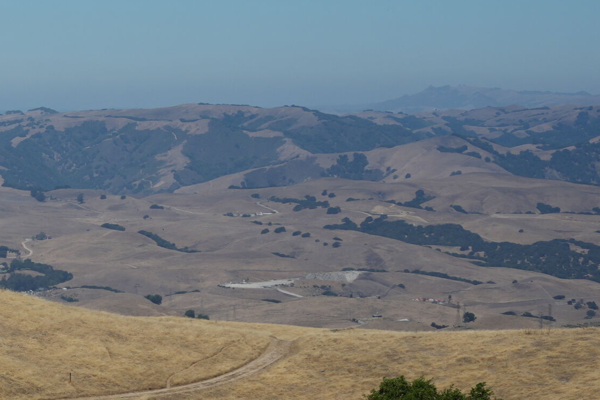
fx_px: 3216
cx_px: -243
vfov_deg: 7.1
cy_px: 255
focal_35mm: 193
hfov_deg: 10.4
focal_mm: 50
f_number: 4.5
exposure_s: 1/2500
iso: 160
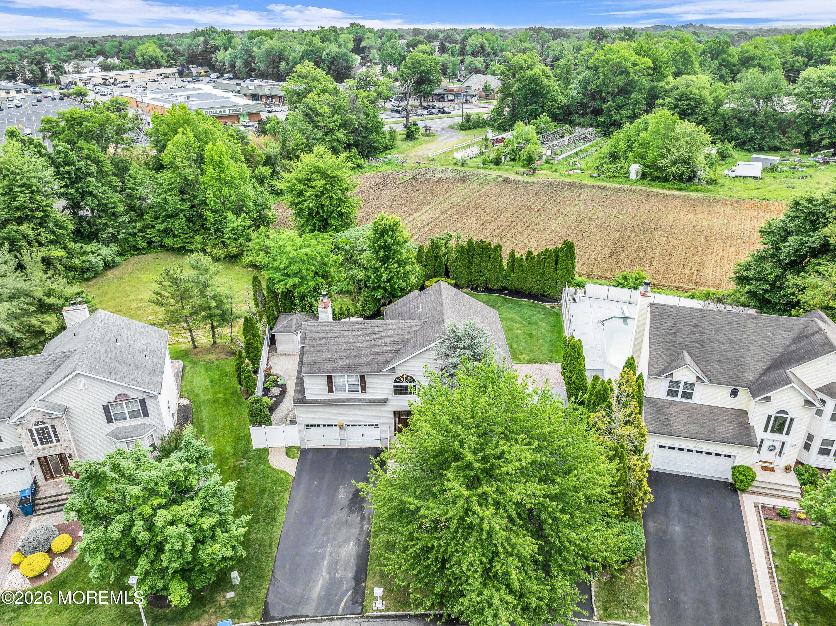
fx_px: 579
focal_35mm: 24
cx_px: 418
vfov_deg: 56.8
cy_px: 313
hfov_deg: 71.6
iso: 160
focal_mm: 12.29
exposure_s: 1/240
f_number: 2.8
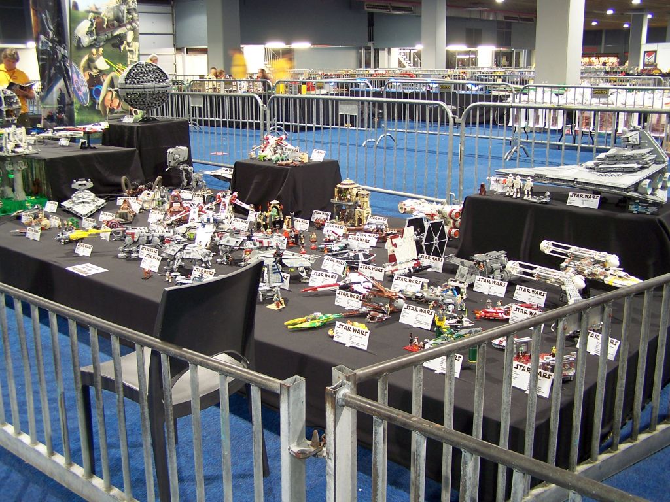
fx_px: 735
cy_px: 251
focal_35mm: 38
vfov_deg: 37.7
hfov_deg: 49.0
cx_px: 335
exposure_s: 1/2
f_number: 2.8
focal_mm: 6.3
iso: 80
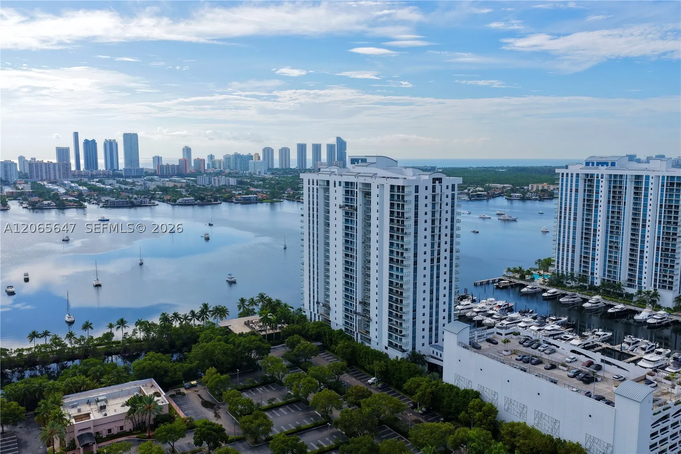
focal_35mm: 28
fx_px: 530
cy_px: 227
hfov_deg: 65.5
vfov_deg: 46.4
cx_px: 340
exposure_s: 1/3200
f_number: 2.8
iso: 320
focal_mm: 14.45
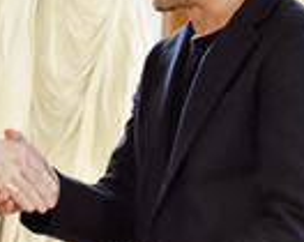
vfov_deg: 6.9
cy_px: 106
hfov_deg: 8.6
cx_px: -10
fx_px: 2020
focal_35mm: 225
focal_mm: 70
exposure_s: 1/160
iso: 2000
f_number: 6.3
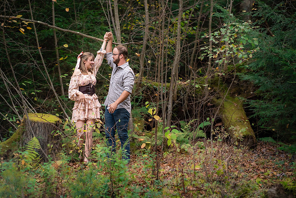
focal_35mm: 85
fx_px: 699
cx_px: 148
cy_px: 99
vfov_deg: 16.1
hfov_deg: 23.9
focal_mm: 85
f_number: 2.8
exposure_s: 1/640
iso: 1000
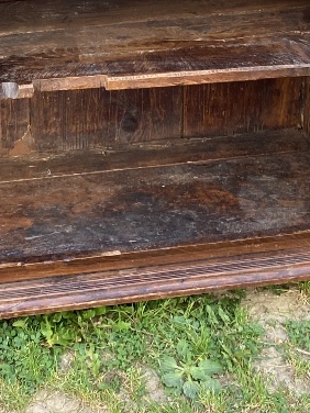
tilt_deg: -17.3
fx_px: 991
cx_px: 25
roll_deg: -1.9
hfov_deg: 17.5
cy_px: -136
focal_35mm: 83
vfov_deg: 21.2
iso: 40
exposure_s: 1/122
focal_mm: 4.25
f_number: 1.8
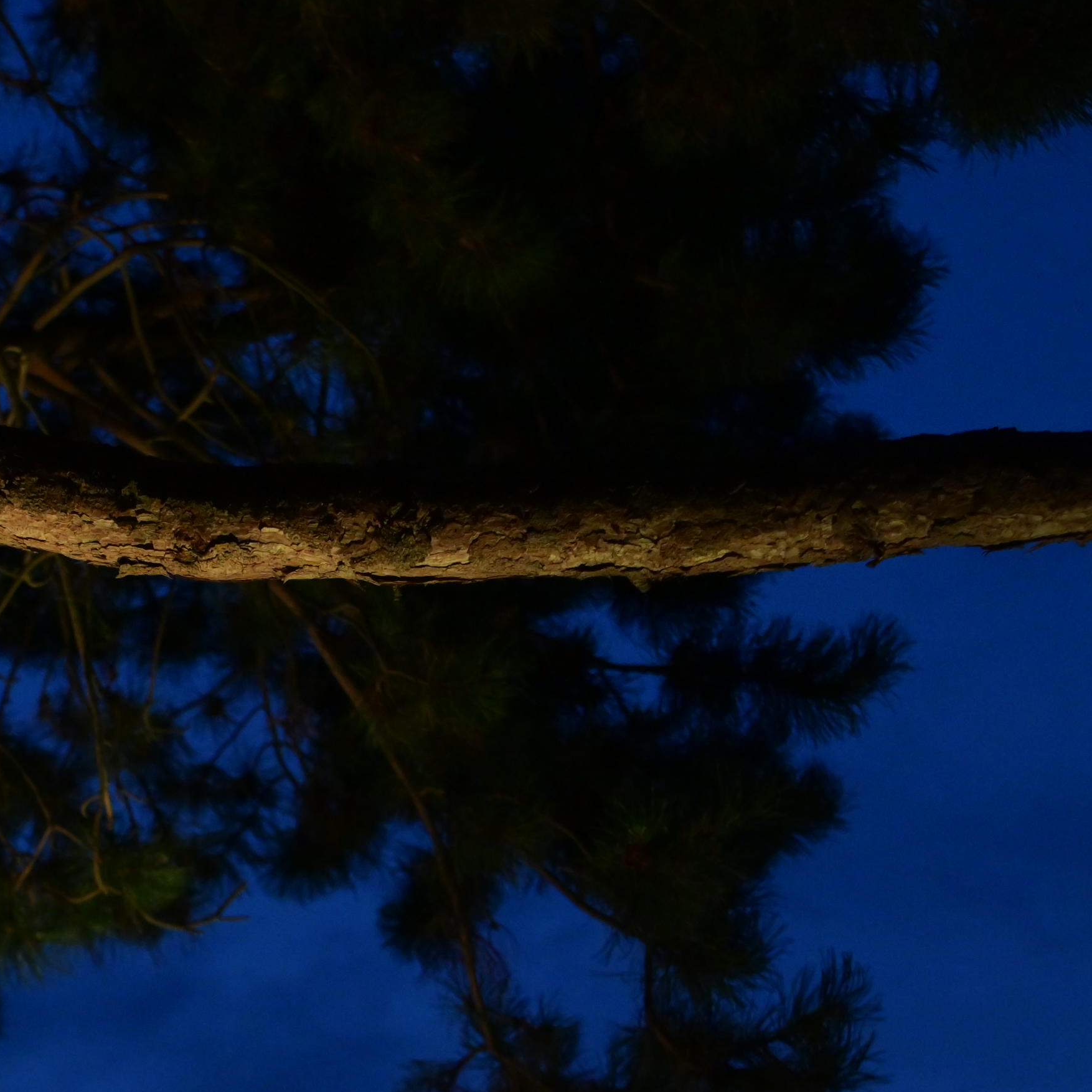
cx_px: 222
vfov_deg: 16.3
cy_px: 1005
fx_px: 3747
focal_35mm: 105
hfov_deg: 16.5
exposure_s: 1/60
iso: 2000
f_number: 2.5
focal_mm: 35
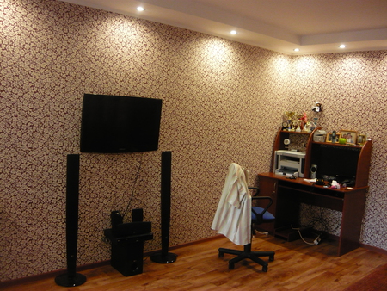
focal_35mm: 33
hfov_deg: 55.3
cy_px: 146
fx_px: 369
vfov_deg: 43.0
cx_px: 194
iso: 400
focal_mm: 5.5
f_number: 2.8
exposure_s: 1/15
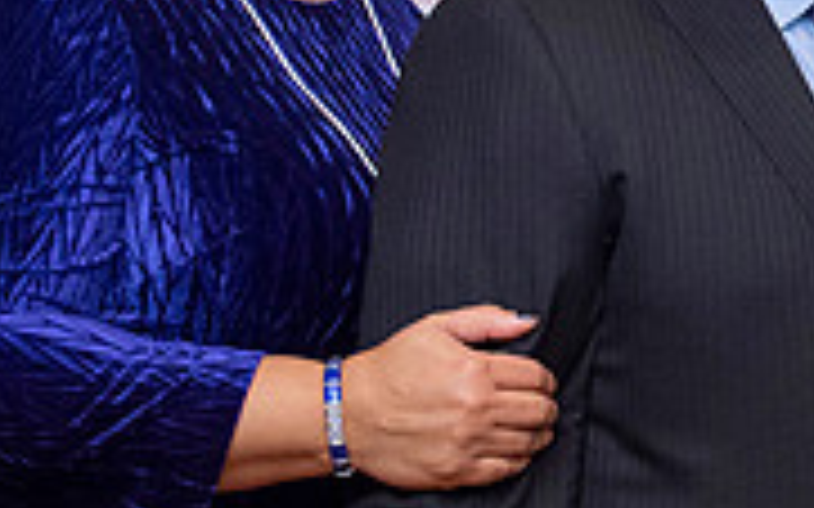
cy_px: 97
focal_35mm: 157
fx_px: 3482
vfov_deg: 8.3
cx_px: 971
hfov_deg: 13.0
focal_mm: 32
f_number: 6.3
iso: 1250
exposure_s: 1/125
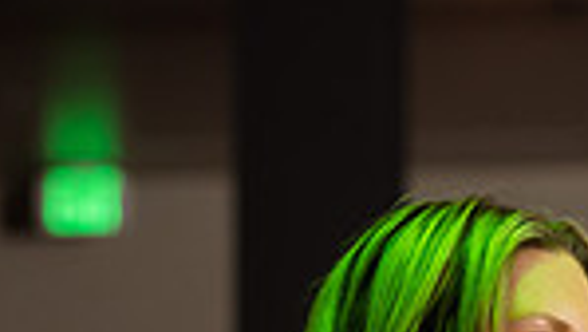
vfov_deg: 5.4
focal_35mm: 222
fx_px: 3463
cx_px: 614
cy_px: 512
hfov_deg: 9.6
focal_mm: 50
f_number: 2
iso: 640
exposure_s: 1/125
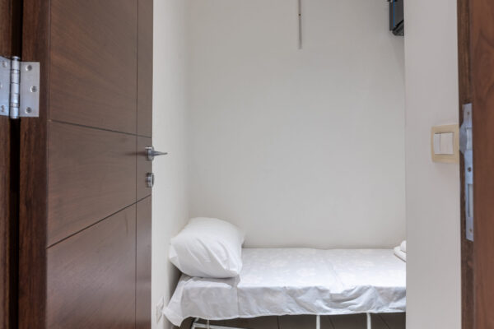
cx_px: 247
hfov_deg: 73.7
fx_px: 329
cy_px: 164
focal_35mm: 24
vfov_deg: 53.1
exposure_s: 1/25
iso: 180
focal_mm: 24
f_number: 7.1
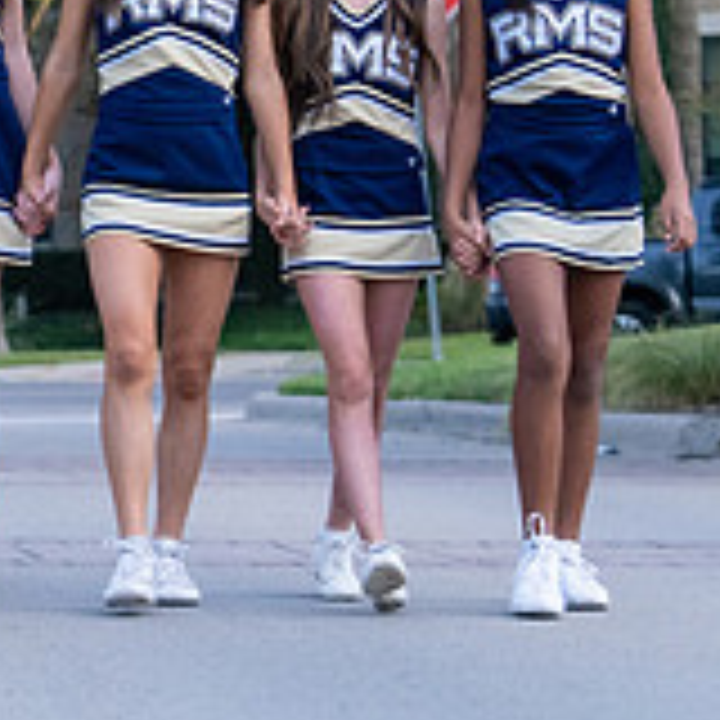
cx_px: -502
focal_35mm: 234
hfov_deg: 7.3
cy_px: 148
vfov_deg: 7.5
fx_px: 5507
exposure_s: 1/1600
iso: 1600
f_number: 4
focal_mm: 70
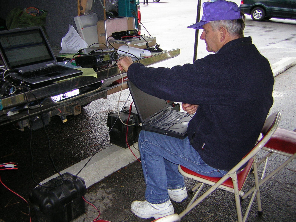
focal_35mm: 36
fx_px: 308
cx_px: 148
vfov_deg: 39.7
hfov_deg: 51.4
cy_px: 111
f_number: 2.6
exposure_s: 1/60.1
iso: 73
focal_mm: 4.7
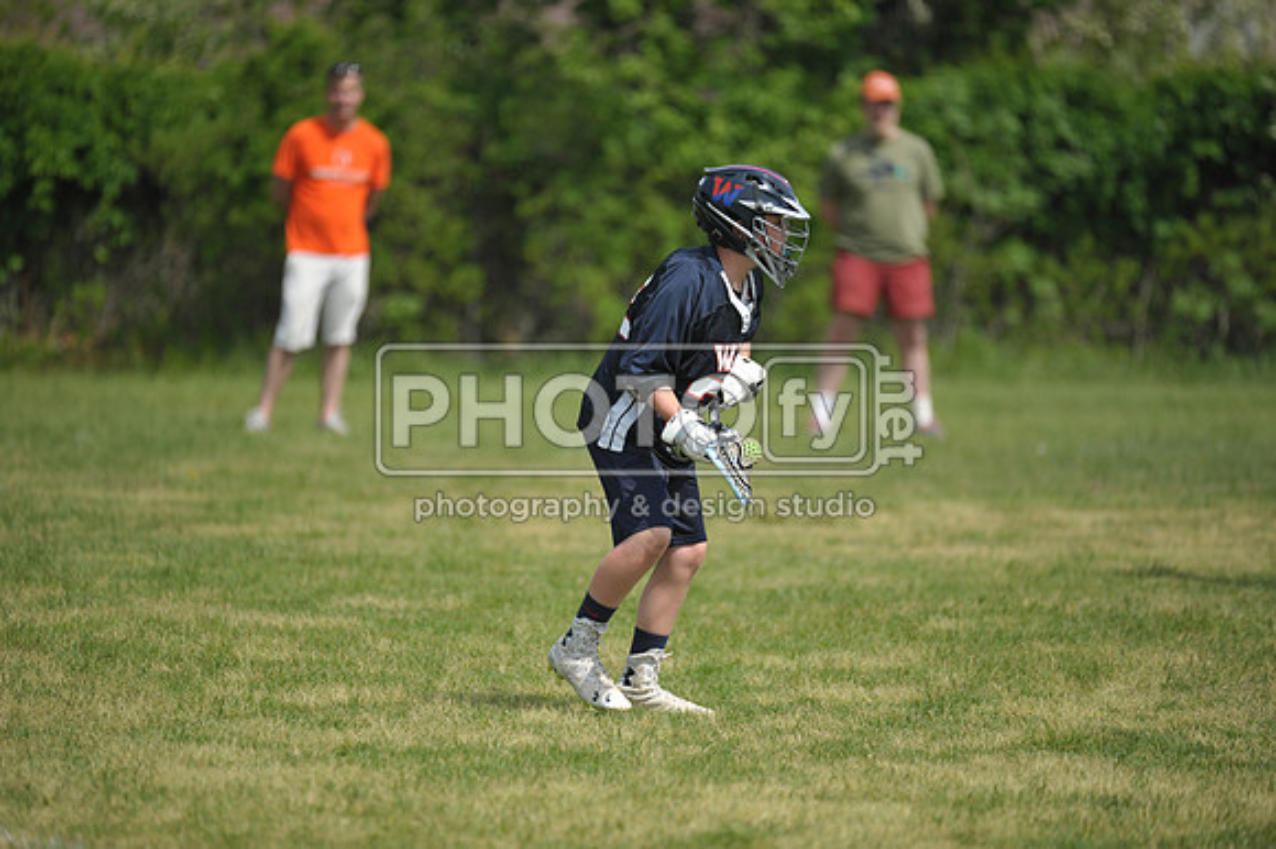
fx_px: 12044
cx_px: 638
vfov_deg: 4.0
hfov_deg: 6.1
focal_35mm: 340
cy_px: 424
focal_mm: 340
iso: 640
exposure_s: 1/4000
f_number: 4
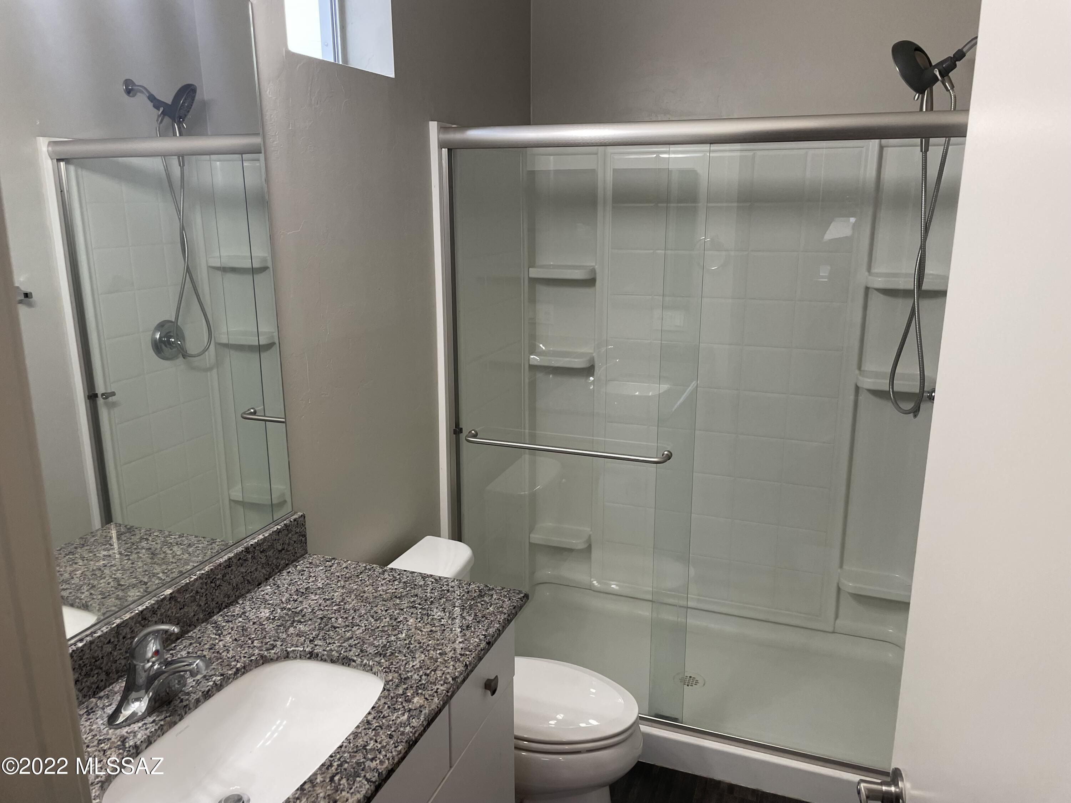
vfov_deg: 53.1
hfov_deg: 67.3
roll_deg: +0.9
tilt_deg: -12.7
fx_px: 804
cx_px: 536
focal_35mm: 26
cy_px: 402
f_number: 1.6
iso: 125
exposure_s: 1/120
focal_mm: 4.2
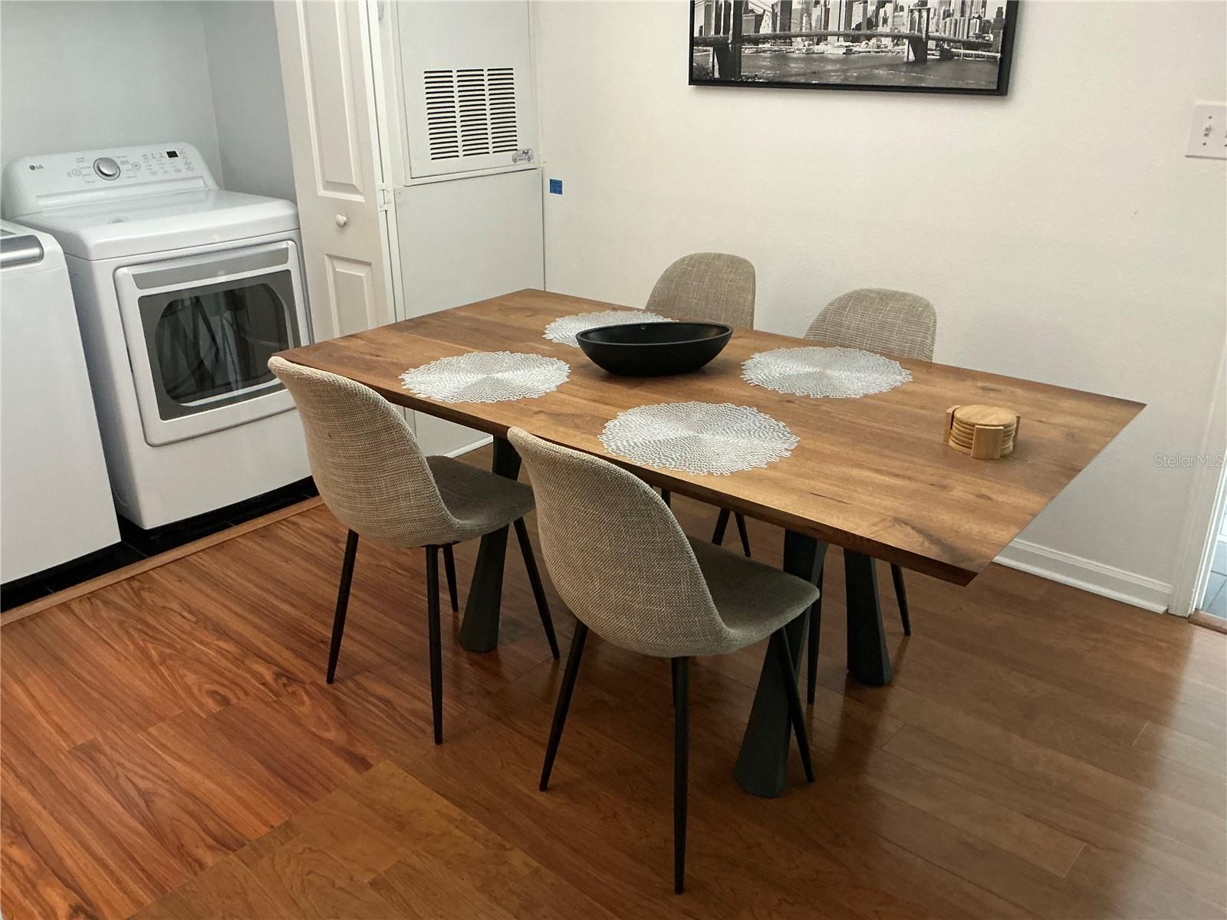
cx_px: 614
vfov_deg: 49.7
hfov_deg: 63.4
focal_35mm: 28
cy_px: 460
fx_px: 992
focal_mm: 3
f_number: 1.8
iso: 250
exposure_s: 1/40
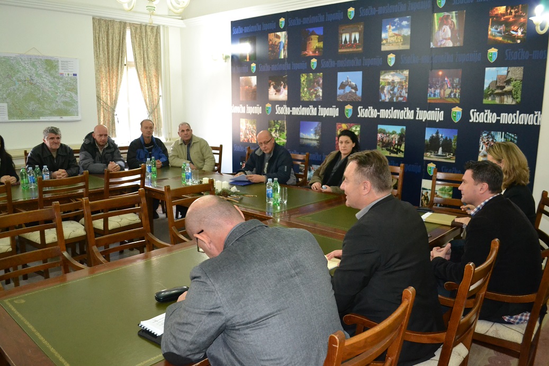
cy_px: 183
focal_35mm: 27
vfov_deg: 48.0
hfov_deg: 67.4
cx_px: 274
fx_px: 412
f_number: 3.5
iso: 3200
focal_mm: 18
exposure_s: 1/60
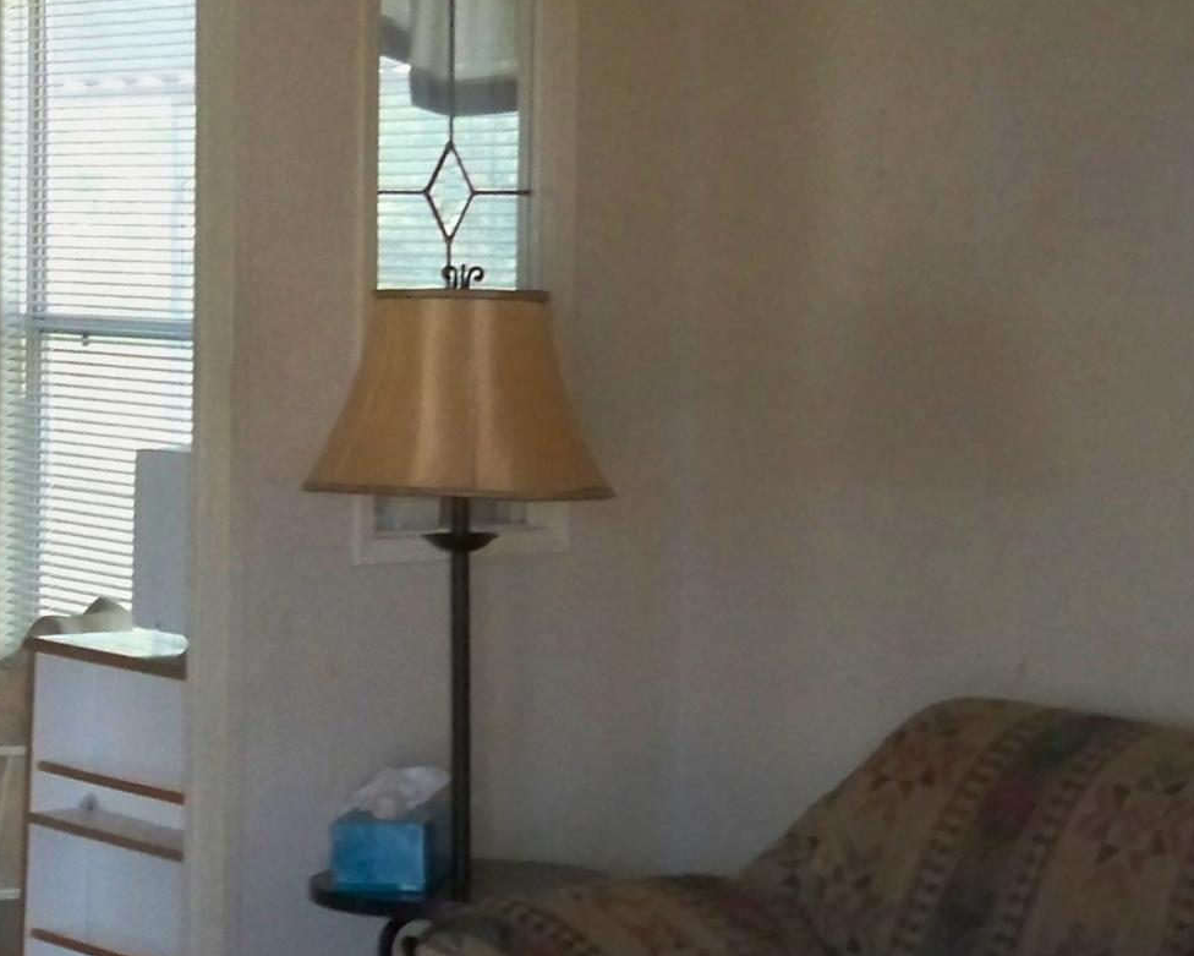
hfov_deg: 16.9
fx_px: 3711
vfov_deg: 14.5
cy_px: 836
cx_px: -489
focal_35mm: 105
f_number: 3.1
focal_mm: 6.3
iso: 400
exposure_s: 1/60
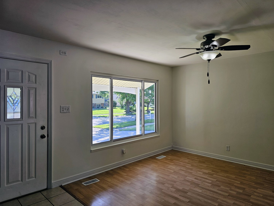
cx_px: 137
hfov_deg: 73.9
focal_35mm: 23
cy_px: 103
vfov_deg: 58.9
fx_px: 182
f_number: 1.7
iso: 50
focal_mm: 6.3
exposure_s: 1/180
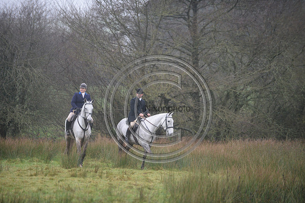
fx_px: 1693
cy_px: 102
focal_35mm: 200
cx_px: 152
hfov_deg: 10.3
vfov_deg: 6.9
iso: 1600
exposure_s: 1/800
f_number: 2.8
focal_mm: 200
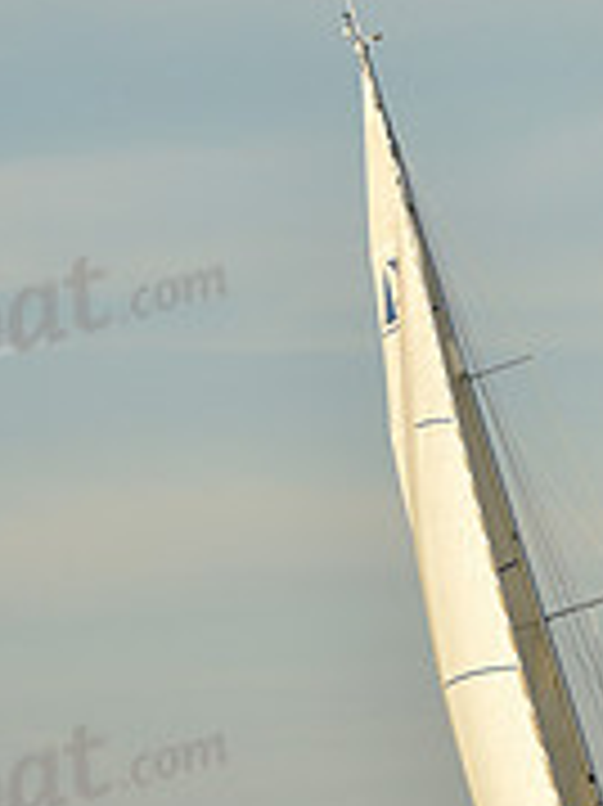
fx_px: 9767
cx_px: 461
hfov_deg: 3.5
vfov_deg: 4.7
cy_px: 518
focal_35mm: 420
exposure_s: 1/1000
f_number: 7.1
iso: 250
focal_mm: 135
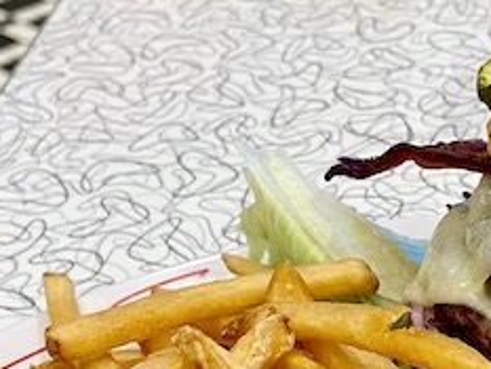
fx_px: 951
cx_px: 373
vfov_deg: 20.5
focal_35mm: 67
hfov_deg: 28.5
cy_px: 442
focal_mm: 5.1
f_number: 1.6
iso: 80
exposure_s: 1/60
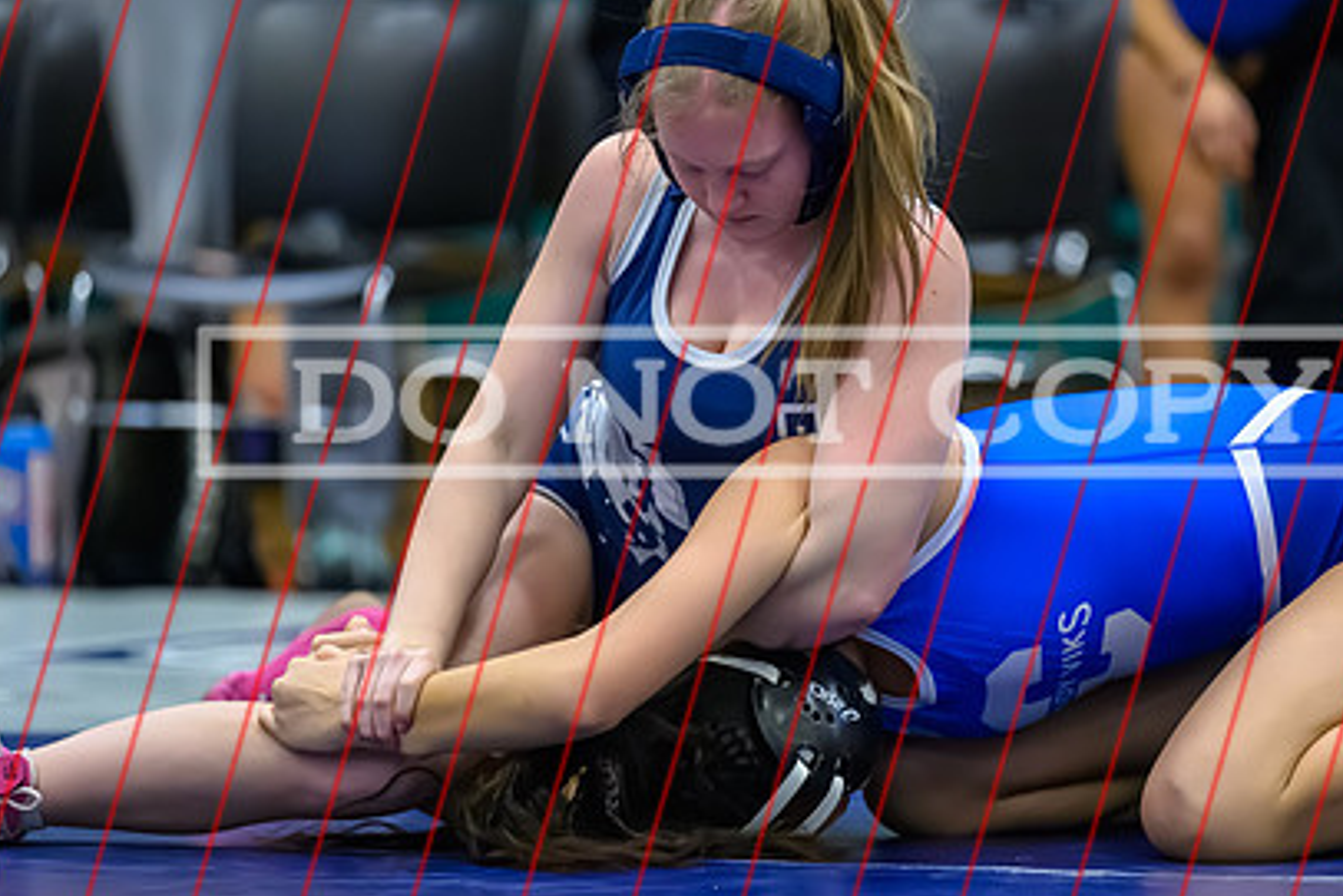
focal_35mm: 286
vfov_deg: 4.8
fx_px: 10673
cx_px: 810
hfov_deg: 7.2
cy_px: 425
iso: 10000
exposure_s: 1/640
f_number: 2.8
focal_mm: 200
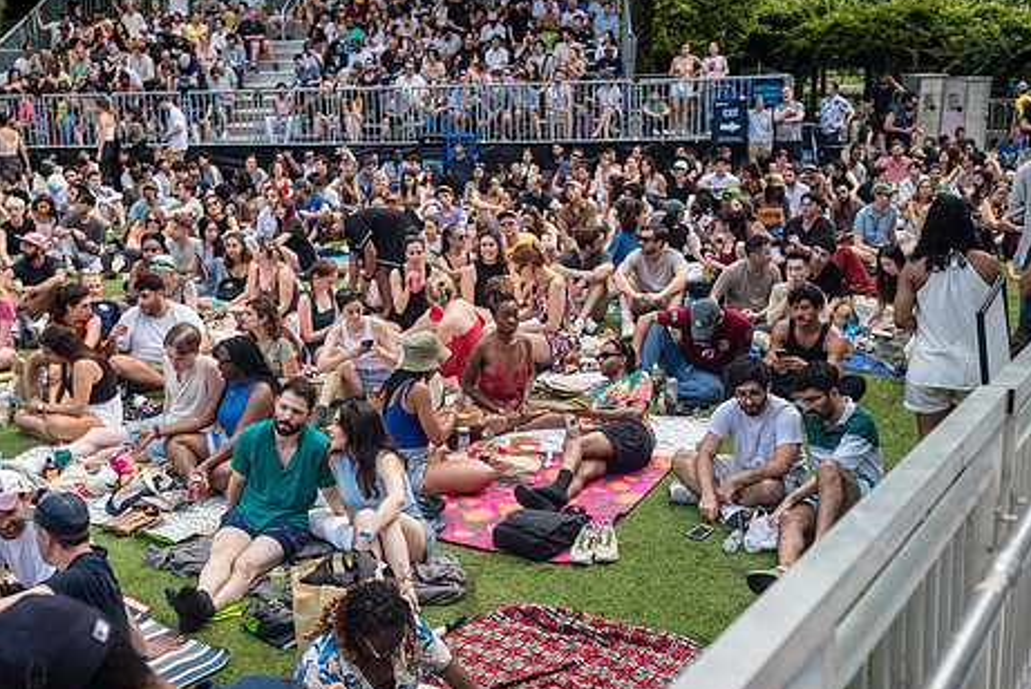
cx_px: 467
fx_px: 1261
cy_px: 366
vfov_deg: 30.5
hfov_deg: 44.4
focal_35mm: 44
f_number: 3.5
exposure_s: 1/640
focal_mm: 35
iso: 400
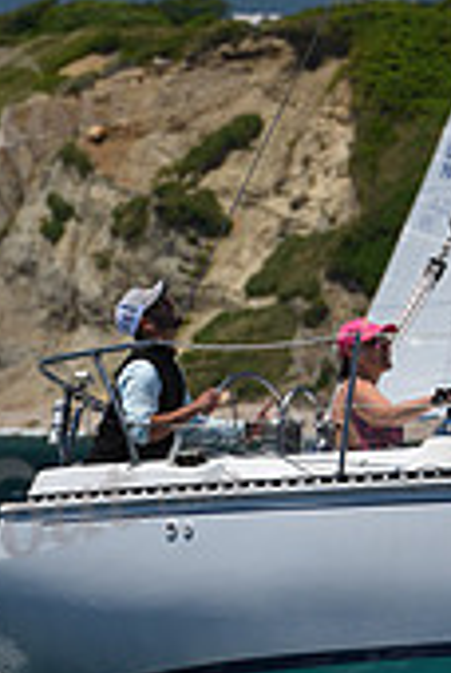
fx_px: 12744
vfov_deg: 3.0
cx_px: 449
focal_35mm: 681
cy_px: 281
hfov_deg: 2.0
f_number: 7.1
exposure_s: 1/800
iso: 250
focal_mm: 200
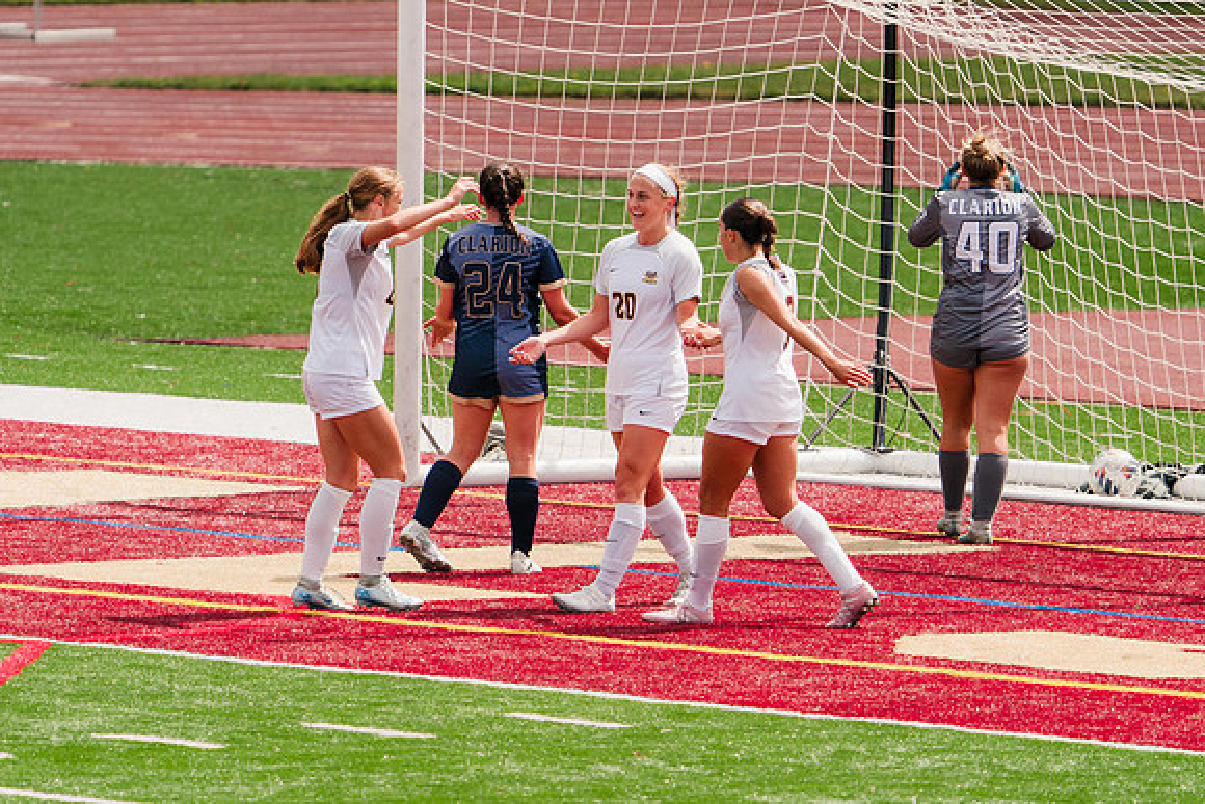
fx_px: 17585
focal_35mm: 525
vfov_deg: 2.6
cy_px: 276
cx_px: 602
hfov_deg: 3.9
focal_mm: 400
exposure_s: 1/1600
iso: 320
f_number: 6.3
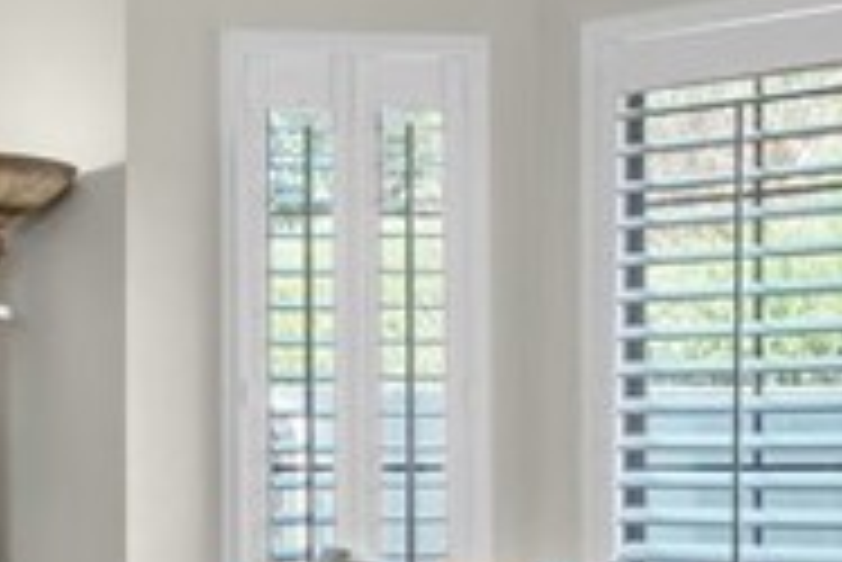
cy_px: 508
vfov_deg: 16.5
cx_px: 279
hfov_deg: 24.6
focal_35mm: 82
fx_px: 1919
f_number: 8
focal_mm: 10
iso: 400
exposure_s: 1/13
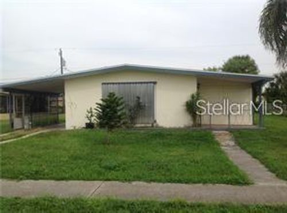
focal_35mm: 35
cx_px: 144
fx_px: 289
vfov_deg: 40.5
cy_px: 106
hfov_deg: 52.8
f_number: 2.4
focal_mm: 4.28
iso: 50
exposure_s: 1/1592
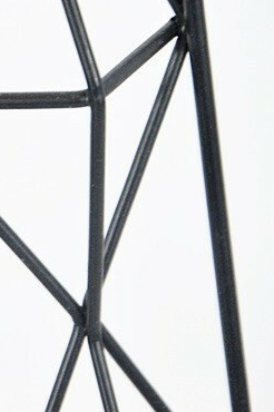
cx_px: -80
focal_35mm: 383
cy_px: 87
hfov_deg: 3.6
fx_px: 4383
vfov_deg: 5.4
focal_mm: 105
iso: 1600
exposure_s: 1/125
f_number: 7.1
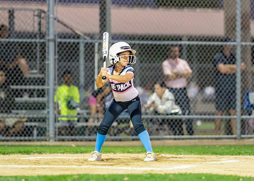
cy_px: 97
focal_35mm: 297
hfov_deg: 6.8
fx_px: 2142
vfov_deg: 4.8
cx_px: 120
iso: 6400
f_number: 1.8
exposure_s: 1/1250
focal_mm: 135
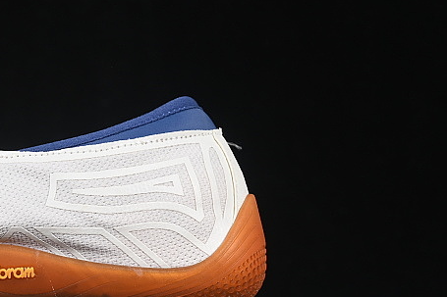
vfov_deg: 7.7
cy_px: 91
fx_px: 2209
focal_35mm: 178
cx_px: -28
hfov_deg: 11.4
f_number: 8
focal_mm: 50
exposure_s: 1/80
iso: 160
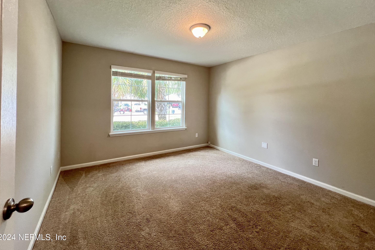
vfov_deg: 80.6
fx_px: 146
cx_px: 185
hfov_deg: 104.2
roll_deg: -0.9
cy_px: 105
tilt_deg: -2.1
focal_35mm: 14
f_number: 1.8
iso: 200
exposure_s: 1/60
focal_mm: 1.57
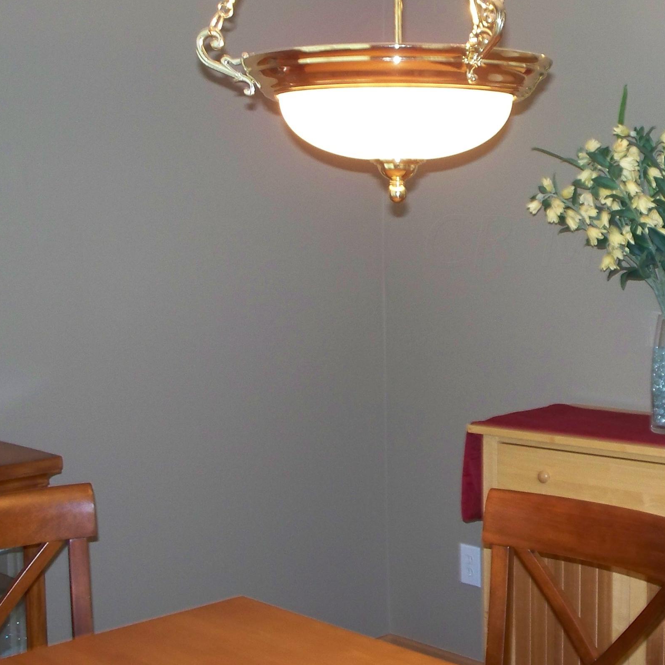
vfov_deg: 28.5
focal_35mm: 60
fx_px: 1304
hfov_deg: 27.9
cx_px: 549
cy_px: 241
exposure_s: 1/30
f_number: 2.8
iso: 200
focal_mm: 7.54
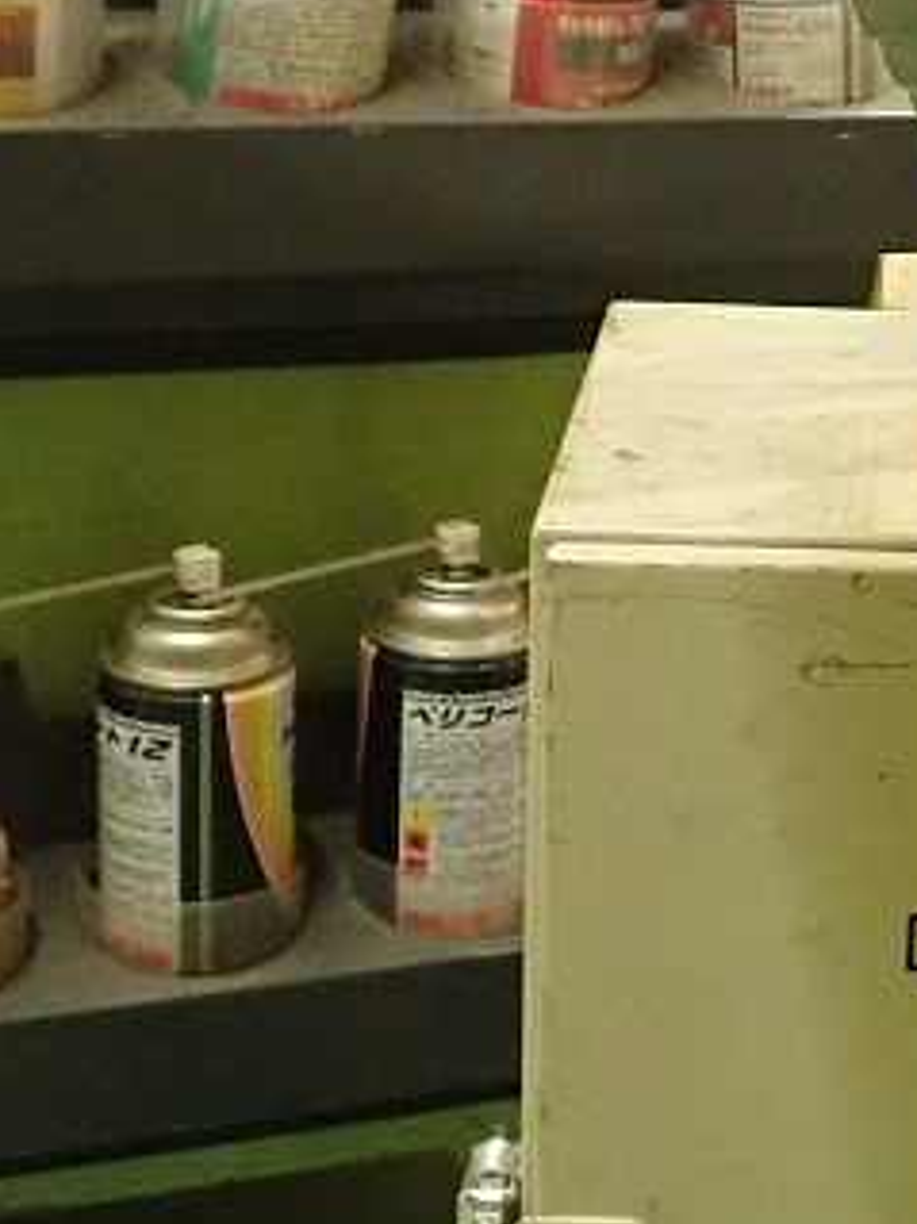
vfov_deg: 20.8
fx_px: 3322
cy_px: 368
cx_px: 1182
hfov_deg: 15.0
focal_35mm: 94
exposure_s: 1/60
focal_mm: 5.5
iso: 800
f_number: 2.3
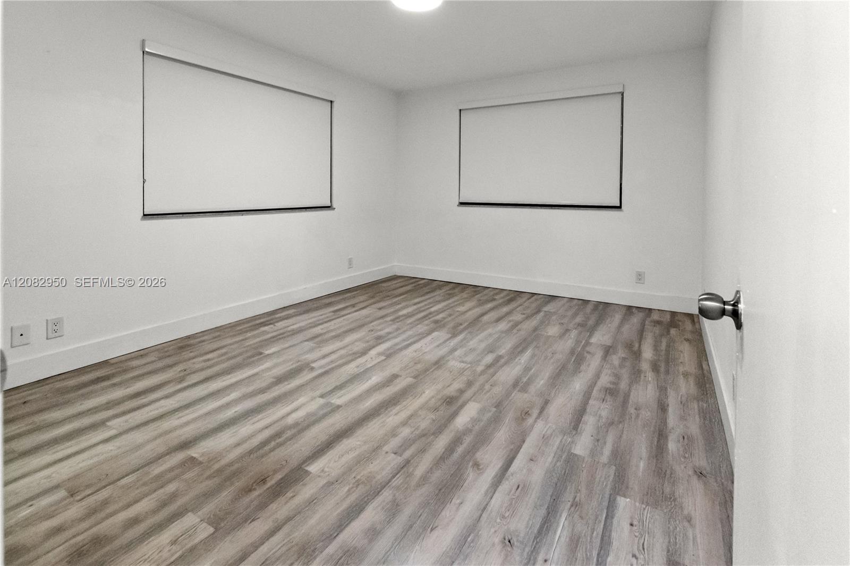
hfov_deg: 100.4
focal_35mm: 15
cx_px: 425
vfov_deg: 77.3
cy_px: 283
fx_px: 354
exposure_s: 1/160
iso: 8000
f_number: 6.3
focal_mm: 10
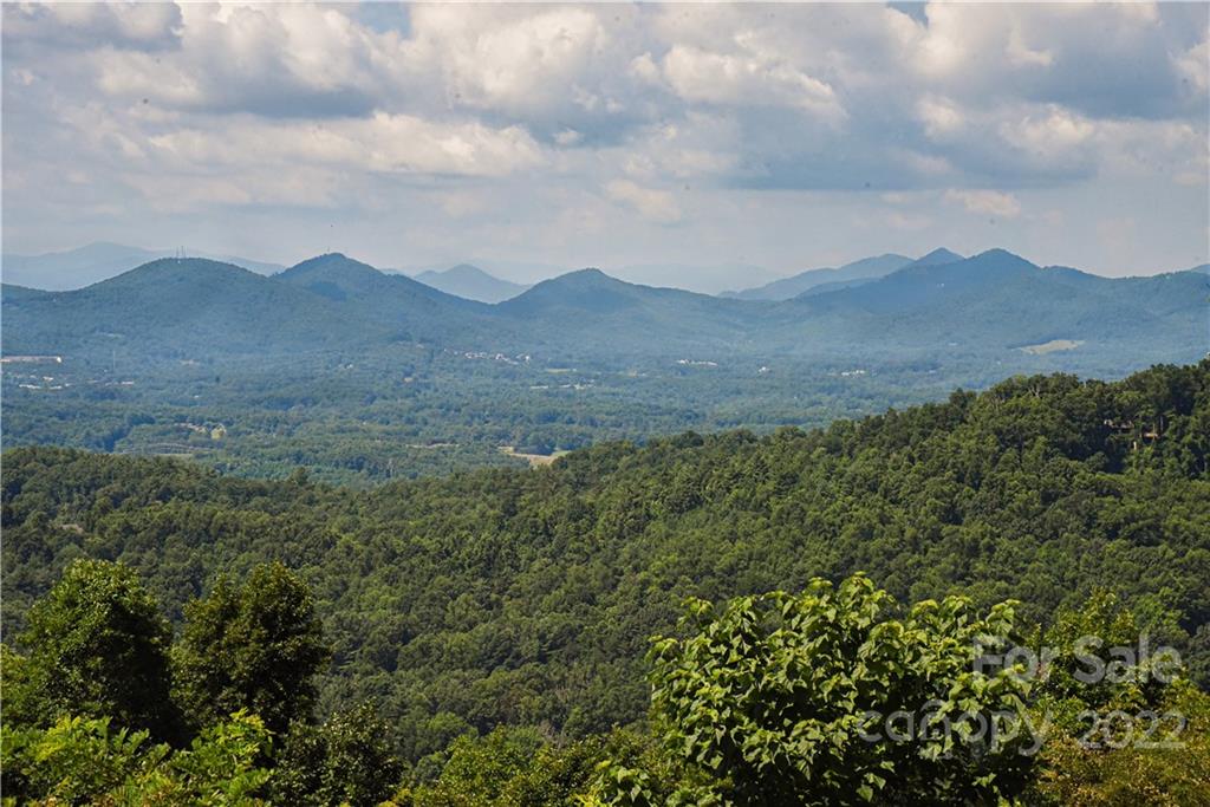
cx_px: 605
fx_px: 3092
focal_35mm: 92
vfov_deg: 14.9
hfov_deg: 22.1
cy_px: 404
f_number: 13
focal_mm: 92
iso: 2500
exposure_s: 1/640
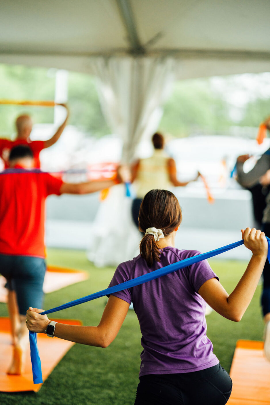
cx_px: 135
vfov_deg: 23.9
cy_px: 202
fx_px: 956
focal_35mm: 85
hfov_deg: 16.1
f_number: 1.4
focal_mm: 85
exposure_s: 1/1600
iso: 640
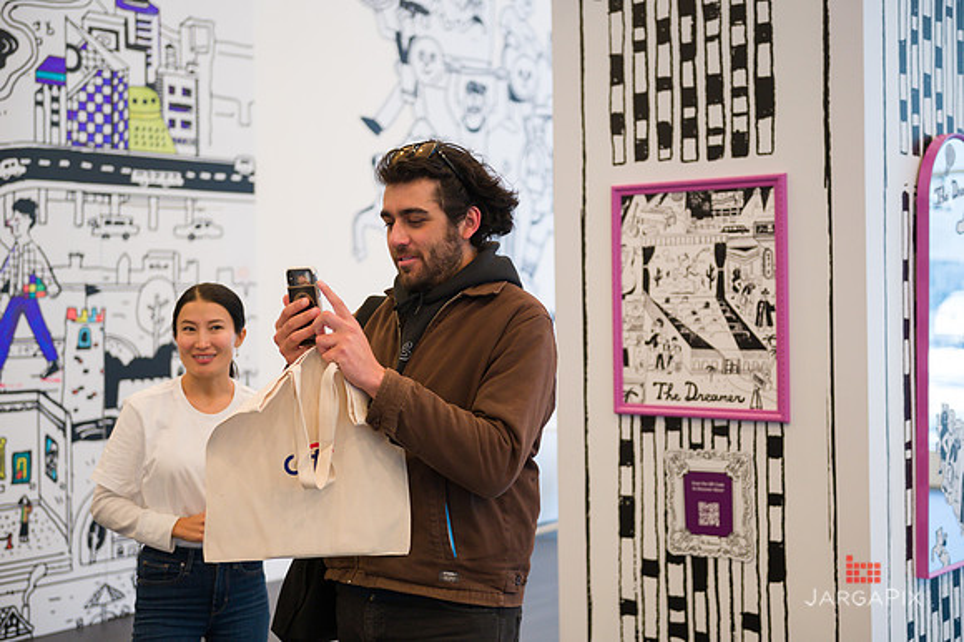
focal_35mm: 52
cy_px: 321
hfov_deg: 38.2
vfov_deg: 26.0
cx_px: 482
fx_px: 1392
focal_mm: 52
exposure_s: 1/200
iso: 1600
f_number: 3.5
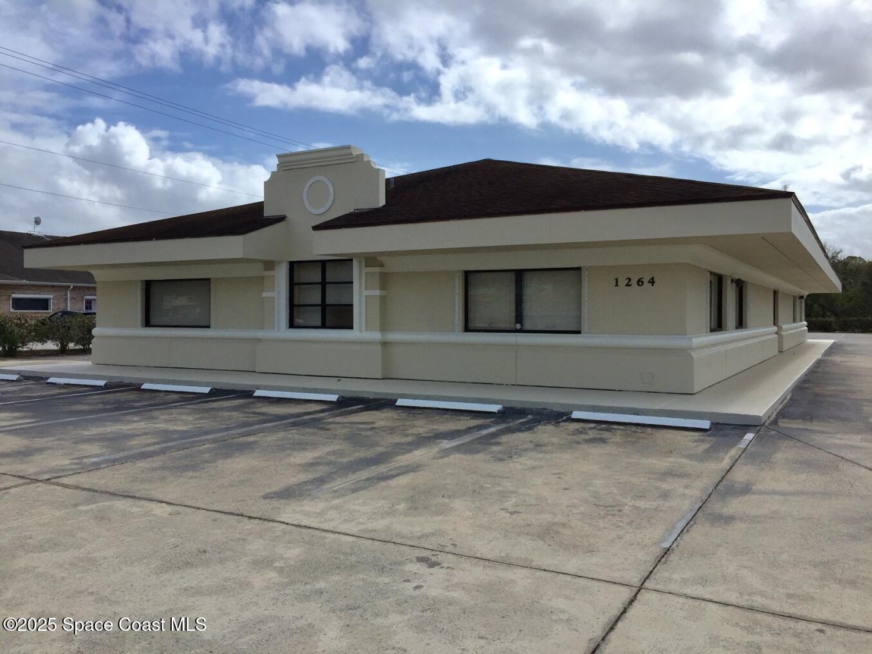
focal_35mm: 29
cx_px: 436
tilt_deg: +0.1
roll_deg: -0.8
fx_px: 730
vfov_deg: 48.2
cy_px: 327
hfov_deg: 61.7
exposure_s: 1/3968
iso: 32
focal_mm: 4.15
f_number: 2.2
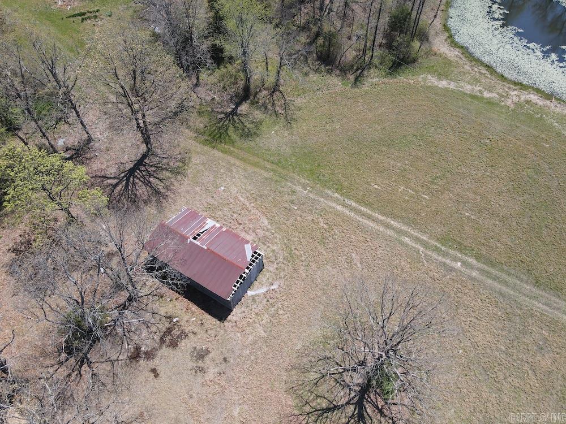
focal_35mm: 24
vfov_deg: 56.8
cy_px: 212
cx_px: 283
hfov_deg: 71.6
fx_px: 392
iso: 100
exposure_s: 1/25
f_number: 2.8
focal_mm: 4.5
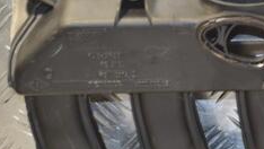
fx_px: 1128
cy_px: 134
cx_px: 237
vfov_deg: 7.5
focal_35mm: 161
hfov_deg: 13.2
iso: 560
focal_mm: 40
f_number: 5.3
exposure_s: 1/60
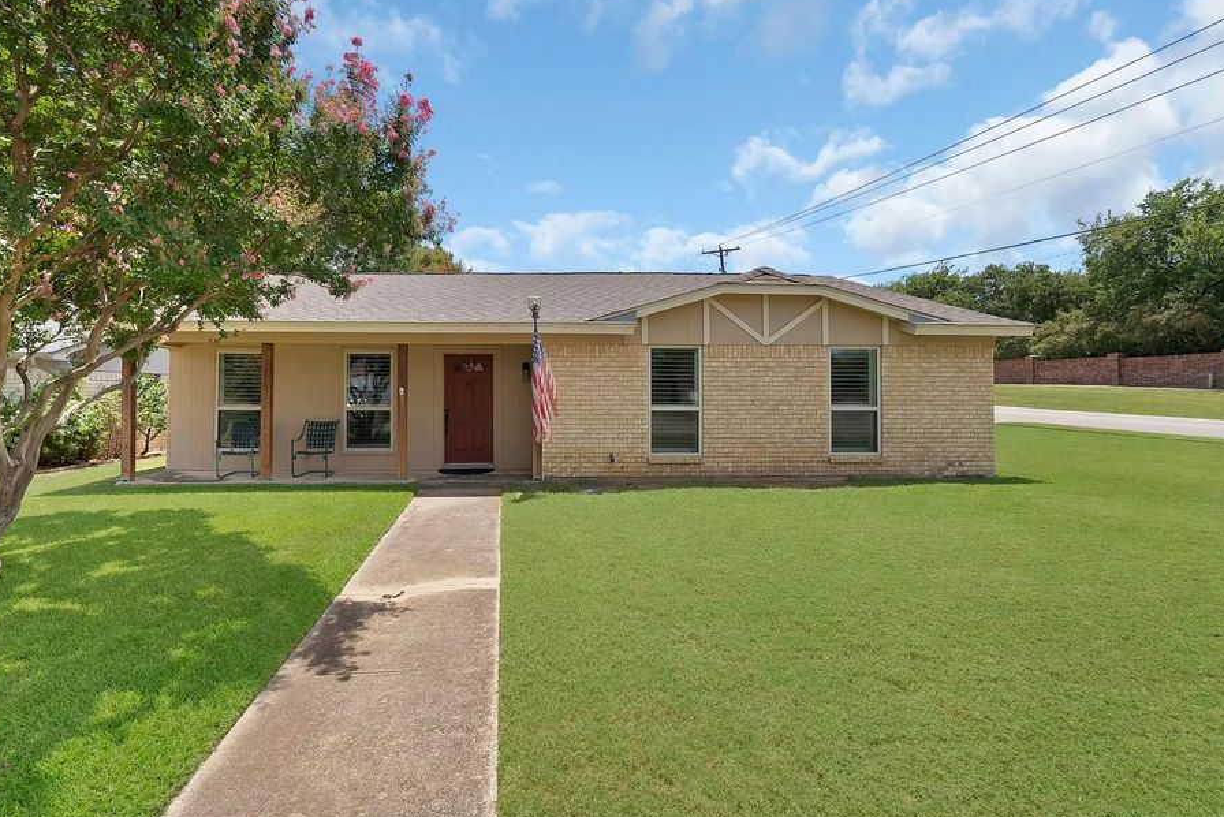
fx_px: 544
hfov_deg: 96.4
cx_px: 553
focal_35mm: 16
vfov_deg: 73.5
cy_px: 361
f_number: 9
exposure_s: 1/400
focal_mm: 14
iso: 640
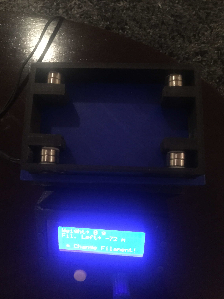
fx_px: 250
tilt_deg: -77.2
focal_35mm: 29
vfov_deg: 61.7
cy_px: 150
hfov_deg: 48.2
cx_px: 112
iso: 400
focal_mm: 4.15
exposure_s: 1/15
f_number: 2.2
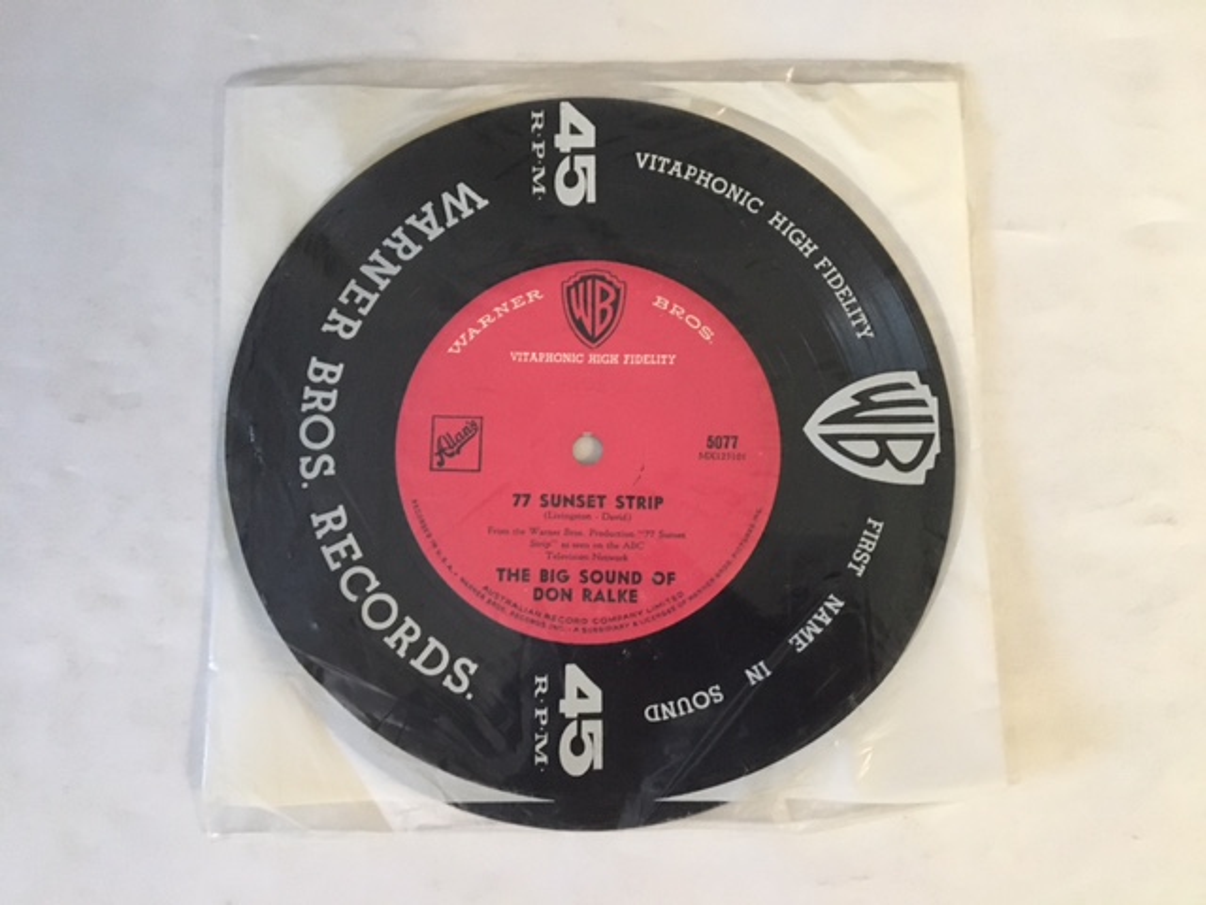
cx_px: 603
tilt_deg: -85.1
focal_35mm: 29
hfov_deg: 61.7
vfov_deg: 48.2
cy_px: 452
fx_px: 1010
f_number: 2.2
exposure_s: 1/17
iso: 320
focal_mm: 4.15
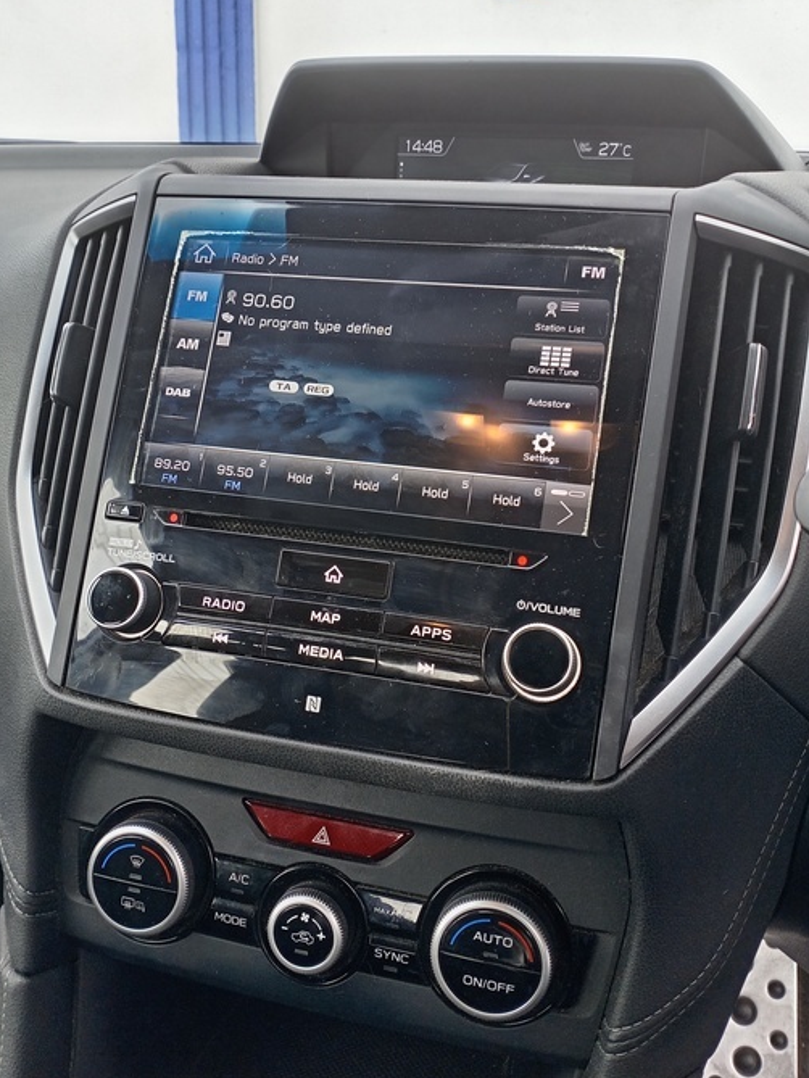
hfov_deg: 45.5
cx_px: 396
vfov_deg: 58.3
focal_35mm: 31
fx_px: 966
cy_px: 524
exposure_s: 1/33.3
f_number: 1.8
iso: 153
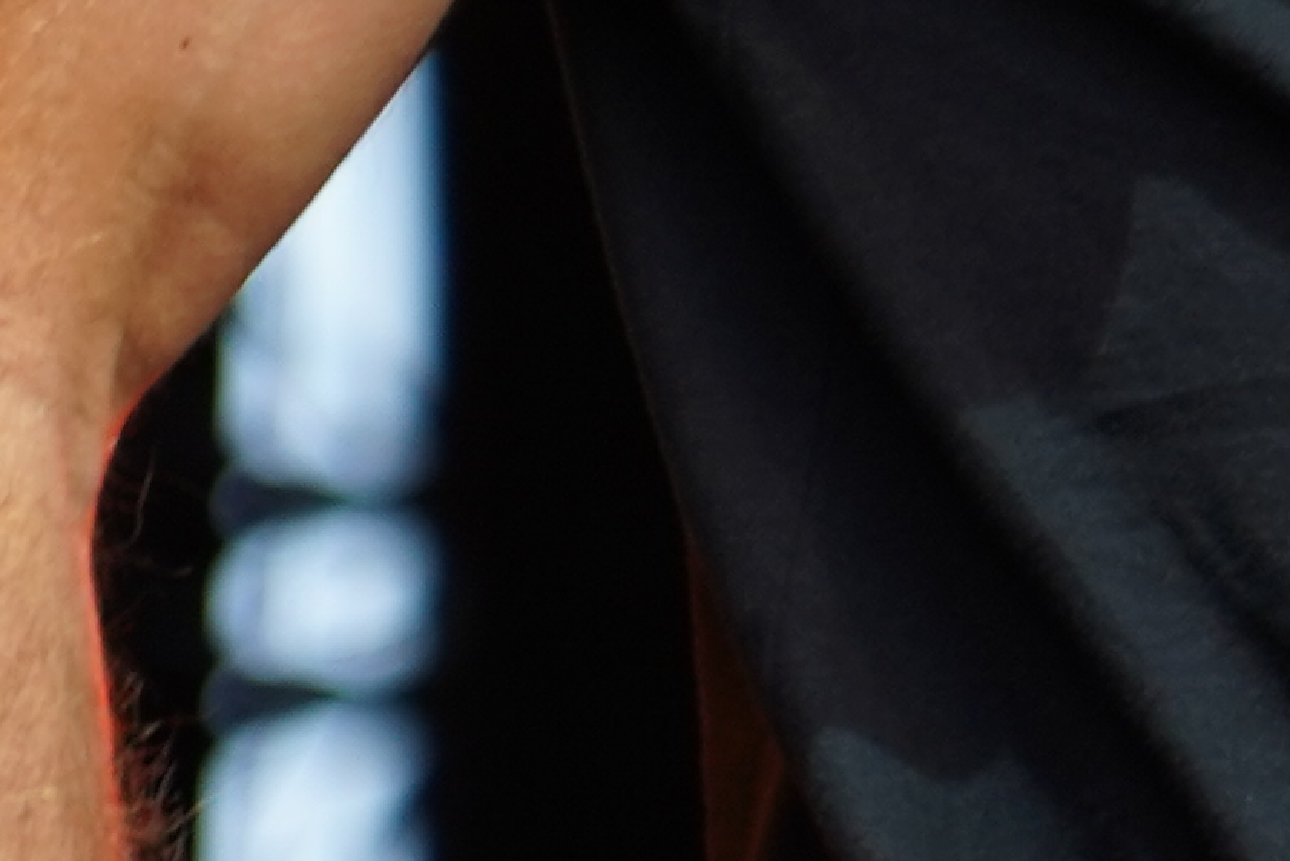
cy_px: -1254
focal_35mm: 749
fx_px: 26842
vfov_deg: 1.8
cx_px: 2261
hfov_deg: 2.7
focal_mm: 105
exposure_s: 1/125
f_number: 4
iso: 400
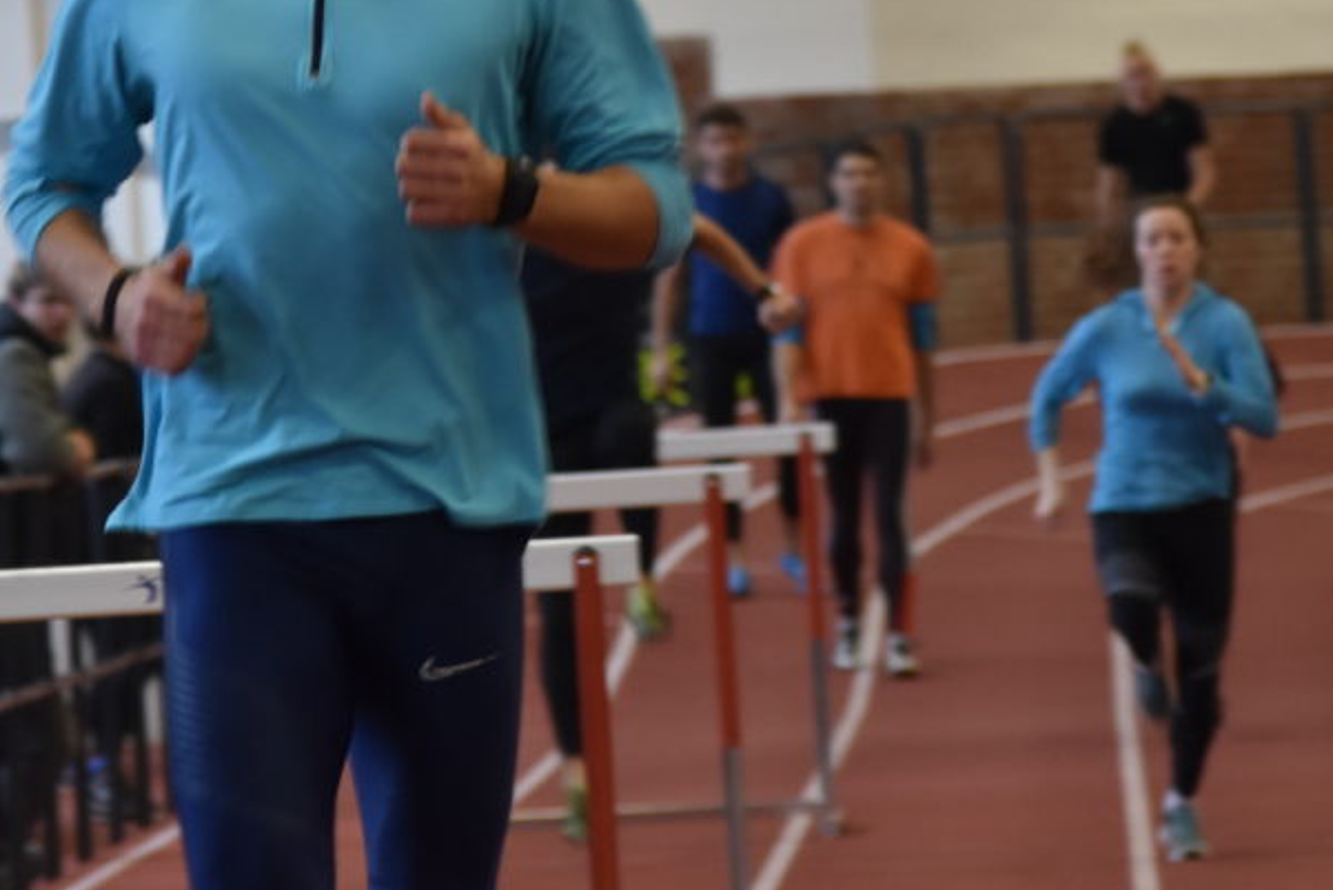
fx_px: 14480
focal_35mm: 391
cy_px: -100
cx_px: 468
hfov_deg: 5.3
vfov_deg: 3.5
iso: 800
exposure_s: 1/125
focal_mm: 116
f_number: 4.5
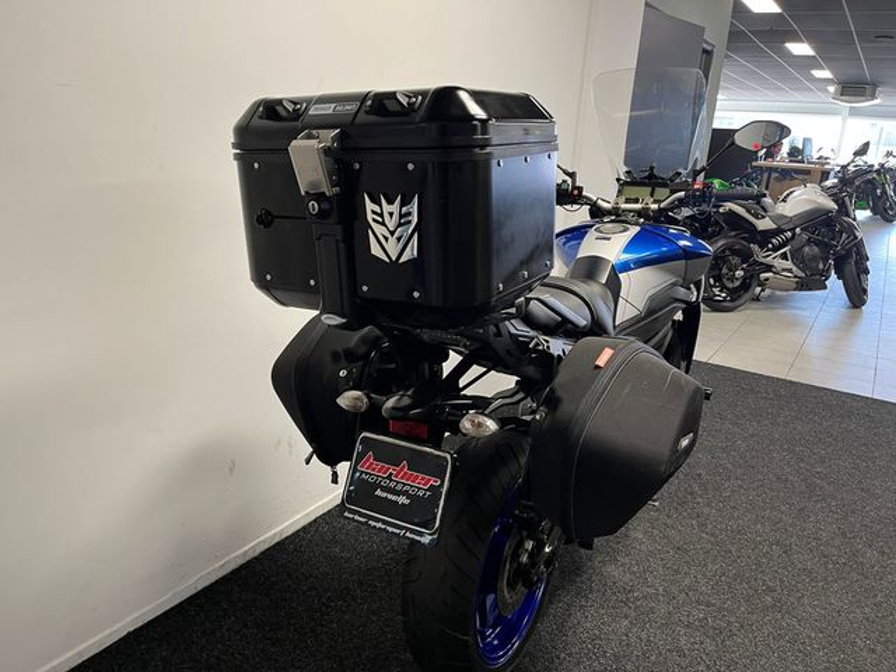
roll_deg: -3.2
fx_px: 673
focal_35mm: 26
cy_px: 336
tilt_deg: -16.6
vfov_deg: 53.1
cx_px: 448
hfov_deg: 67.3
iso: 125
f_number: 1.6
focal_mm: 5.1
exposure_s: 1/50
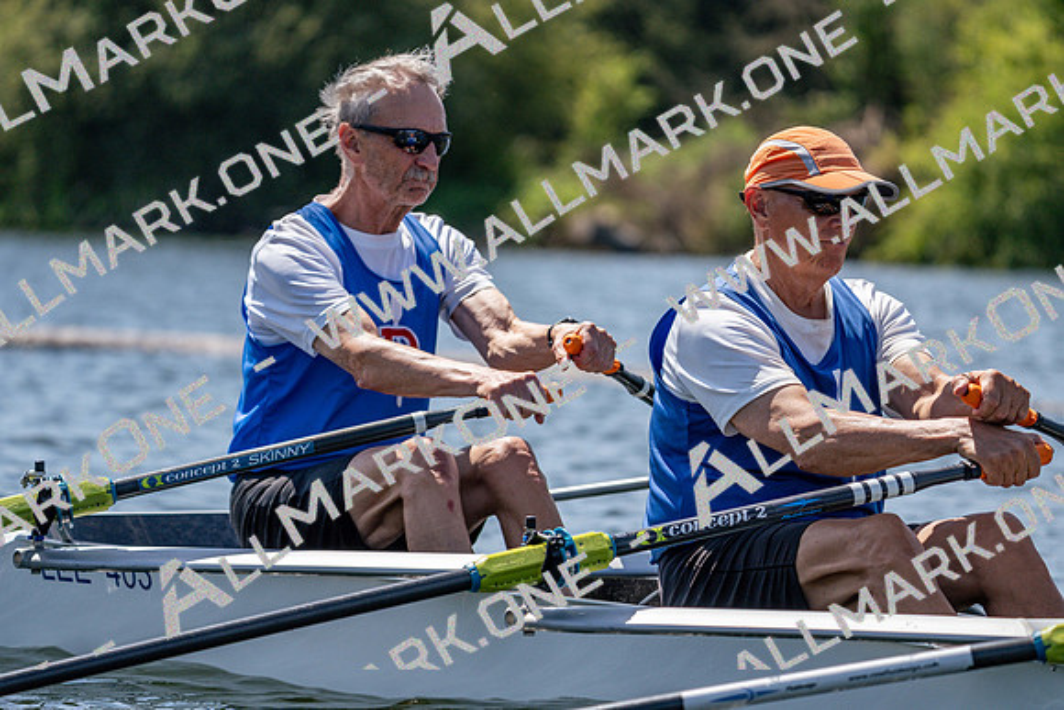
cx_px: 532
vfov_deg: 5.2
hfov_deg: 7.8
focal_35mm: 264
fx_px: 7804
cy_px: 355
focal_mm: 264
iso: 250
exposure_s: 1/2000
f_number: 5.6
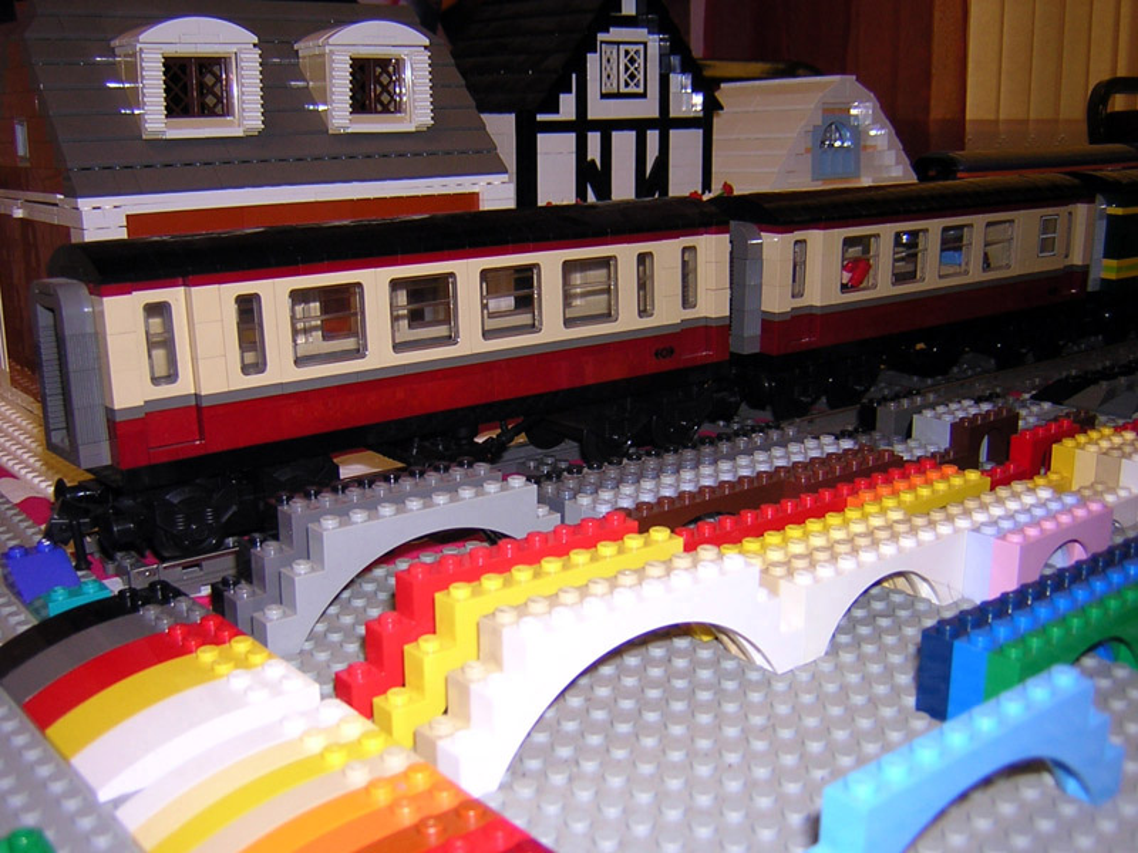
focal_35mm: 36
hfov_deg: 51.4
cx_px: 569
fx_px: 1183
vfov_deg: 39.7
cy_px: 426
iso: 100
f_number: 2.6
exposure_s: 1/60.1
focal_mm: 4.7
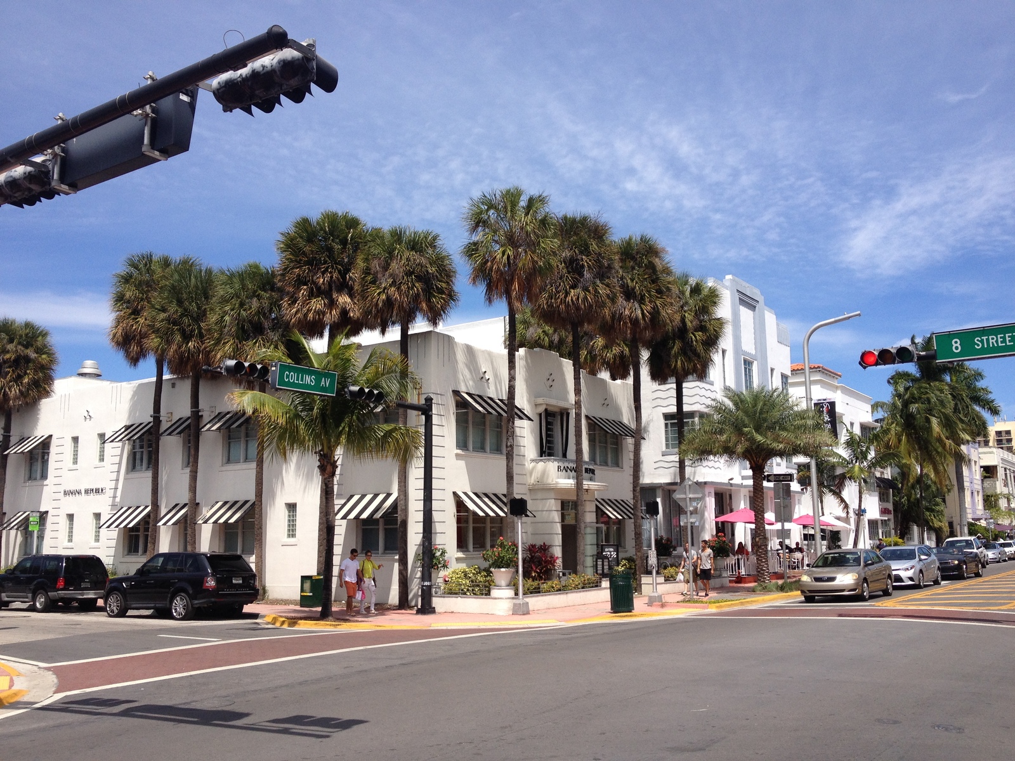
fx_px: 1026
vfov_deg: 40.7
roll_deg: +0.8
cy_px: 380
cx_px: 508
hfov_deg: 52.6
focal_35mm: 35
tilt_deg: +6.8
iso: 50
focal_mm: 4.28
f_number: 2.4
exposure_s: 1/1972
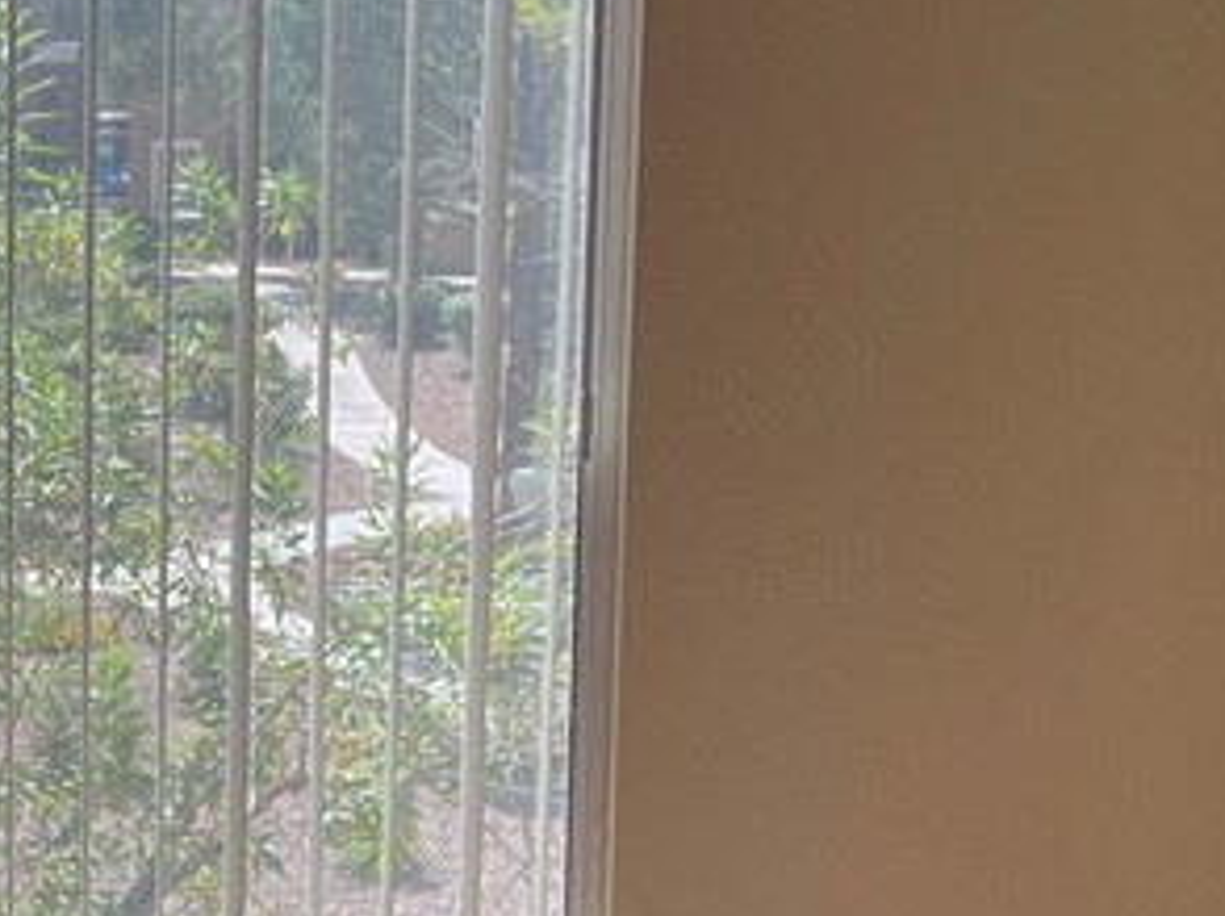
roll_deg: +0.3
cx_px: -117
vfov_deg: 16.1
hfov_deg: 20.6
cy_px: 703
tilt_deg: -9.5
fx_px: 3216
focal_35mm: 91
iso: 32
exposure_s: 1/945
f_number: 1.6
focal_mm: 5.1
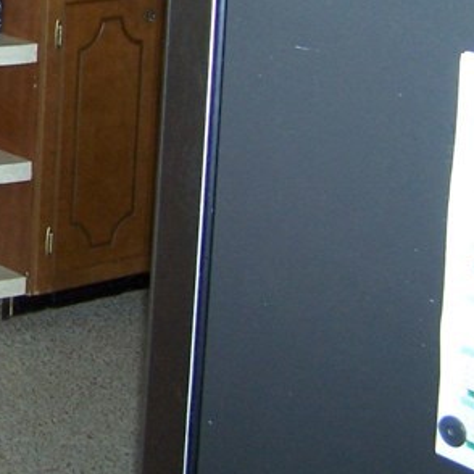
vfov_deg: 14.5
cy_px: -81
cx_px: -321
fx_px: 1813
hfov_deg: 13.6
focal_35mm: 117
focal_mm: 6.3
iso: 140
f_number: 2.8
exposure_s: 1/60
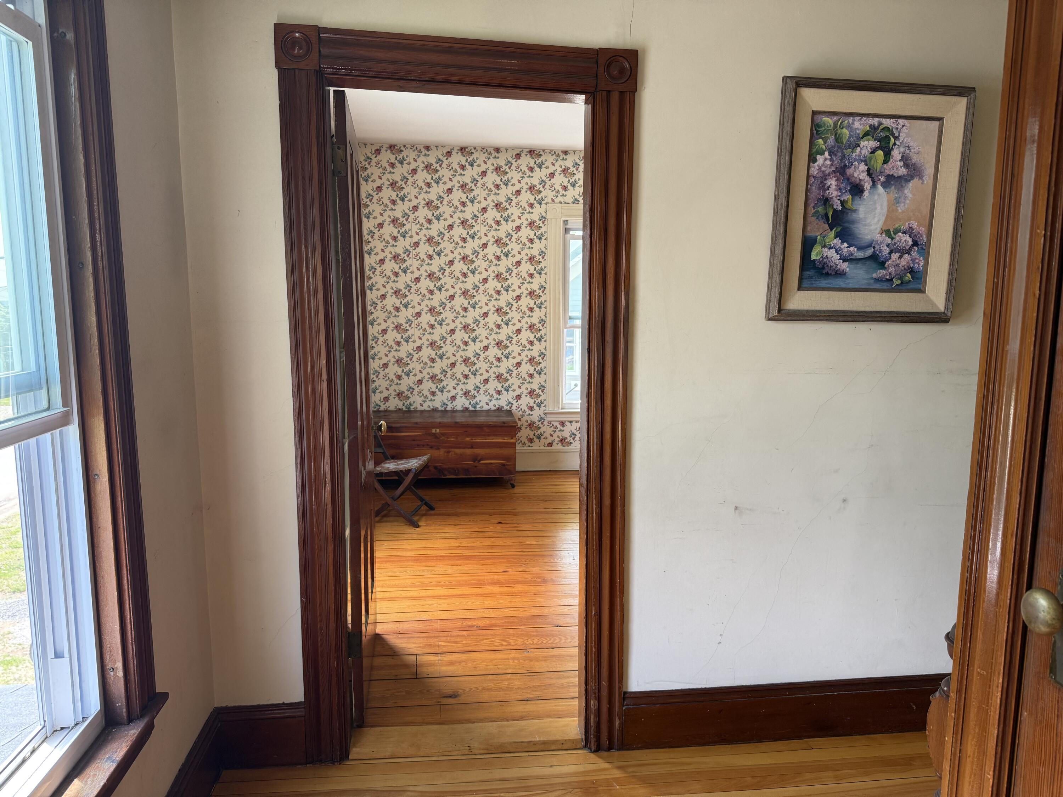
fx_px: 737
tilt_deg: -7.2
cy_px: 398
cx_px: 532
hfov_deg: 71.6
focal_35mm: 24
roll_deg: +0.2
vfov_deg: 56.8
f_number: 1.78
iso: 125
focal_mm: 6.76
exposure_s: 1/121
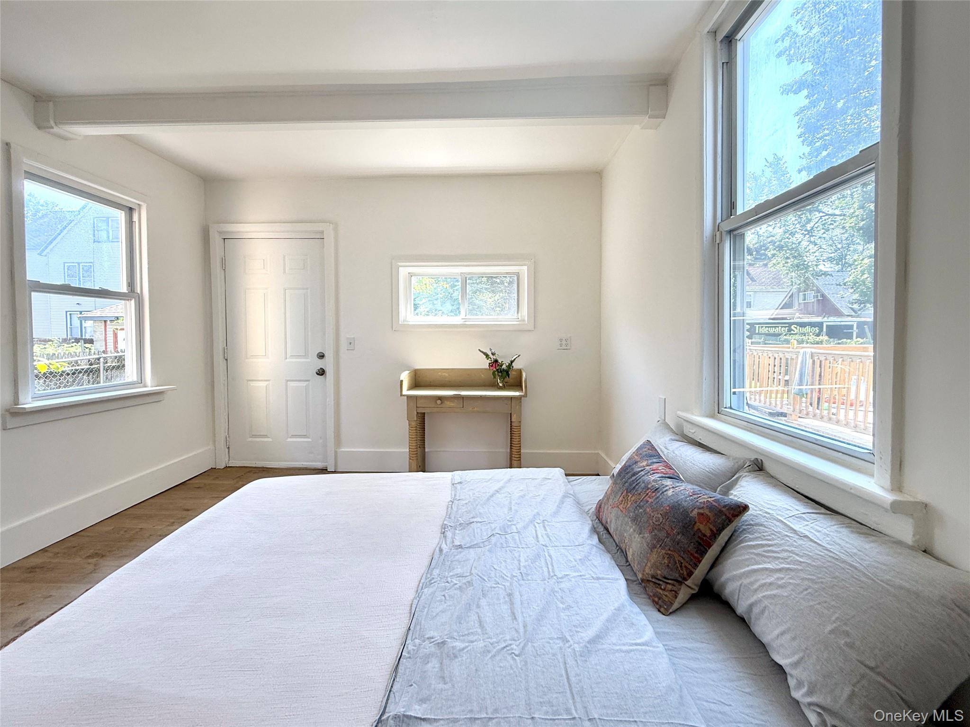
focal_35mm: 14
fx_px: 392
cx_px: 485
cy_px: 364
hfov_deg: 102.1
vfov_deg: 85.7
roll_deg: -0.6
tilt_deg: -3.7
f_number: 2.2
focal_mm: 2.22
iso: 50
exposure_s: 1/120
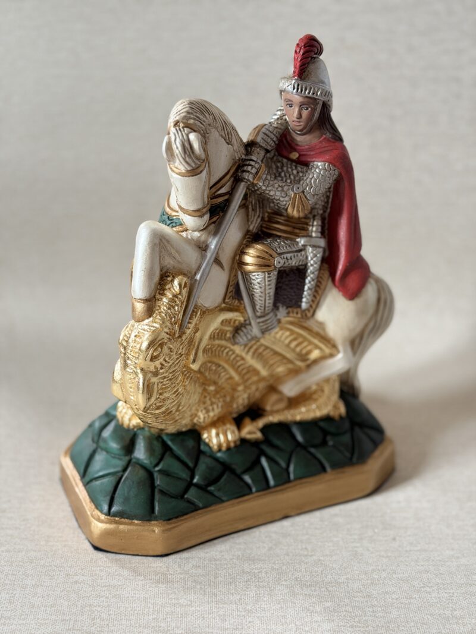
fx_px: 880
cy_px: 317
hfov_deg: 30.3
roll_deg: -1.9
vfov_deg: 39.7
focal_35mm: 48
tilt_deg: -27.0
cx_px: 238
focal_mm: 6.76
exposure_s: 1/46
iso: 250
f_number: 1.78
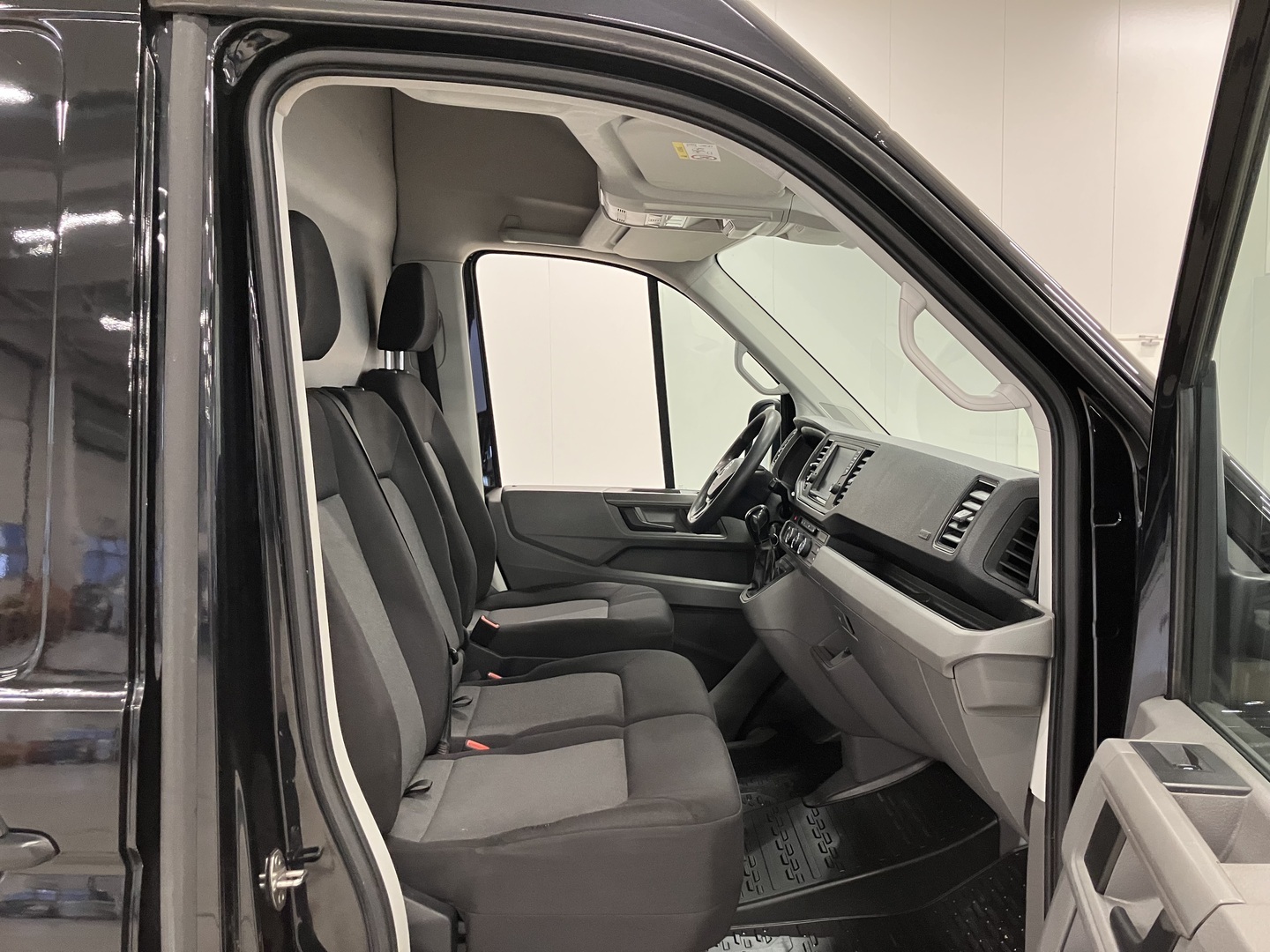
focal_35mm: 28
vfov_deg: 49.7
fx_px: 1027
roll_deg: +0.8
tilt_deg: -5.4
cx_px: 635
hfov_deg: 63.4
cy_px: 476
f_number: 1.8
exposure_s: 1/60
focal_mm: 3.99
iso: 200
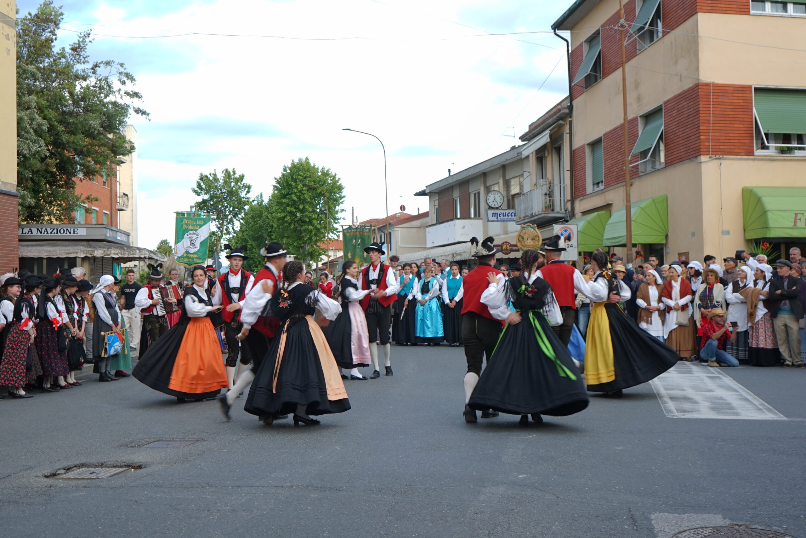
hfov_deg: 43.6
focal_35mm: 45
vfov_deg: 29.9
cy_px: 269
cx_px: 403
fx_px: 1007
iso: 50
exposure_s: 1/50
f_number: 4
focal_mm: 30
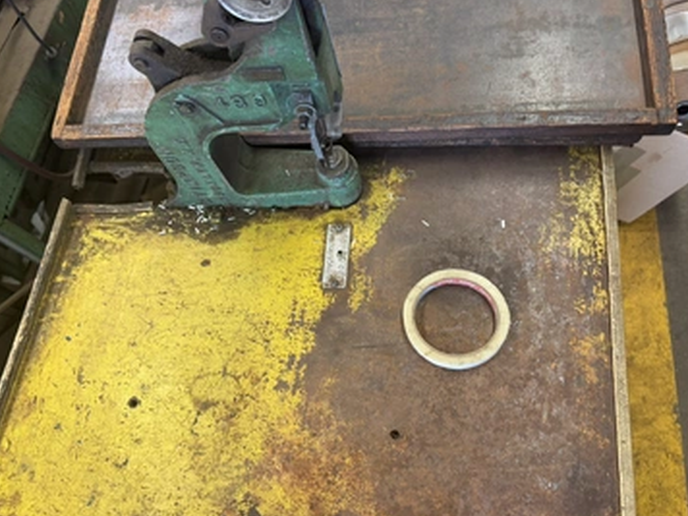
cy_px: 274
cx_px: 315
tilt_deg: -65.2
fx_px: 537
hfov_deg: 65.2
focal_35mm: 27
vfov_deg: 51.3
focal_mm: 6.76
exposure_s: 1/60
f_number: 1.78
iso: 160
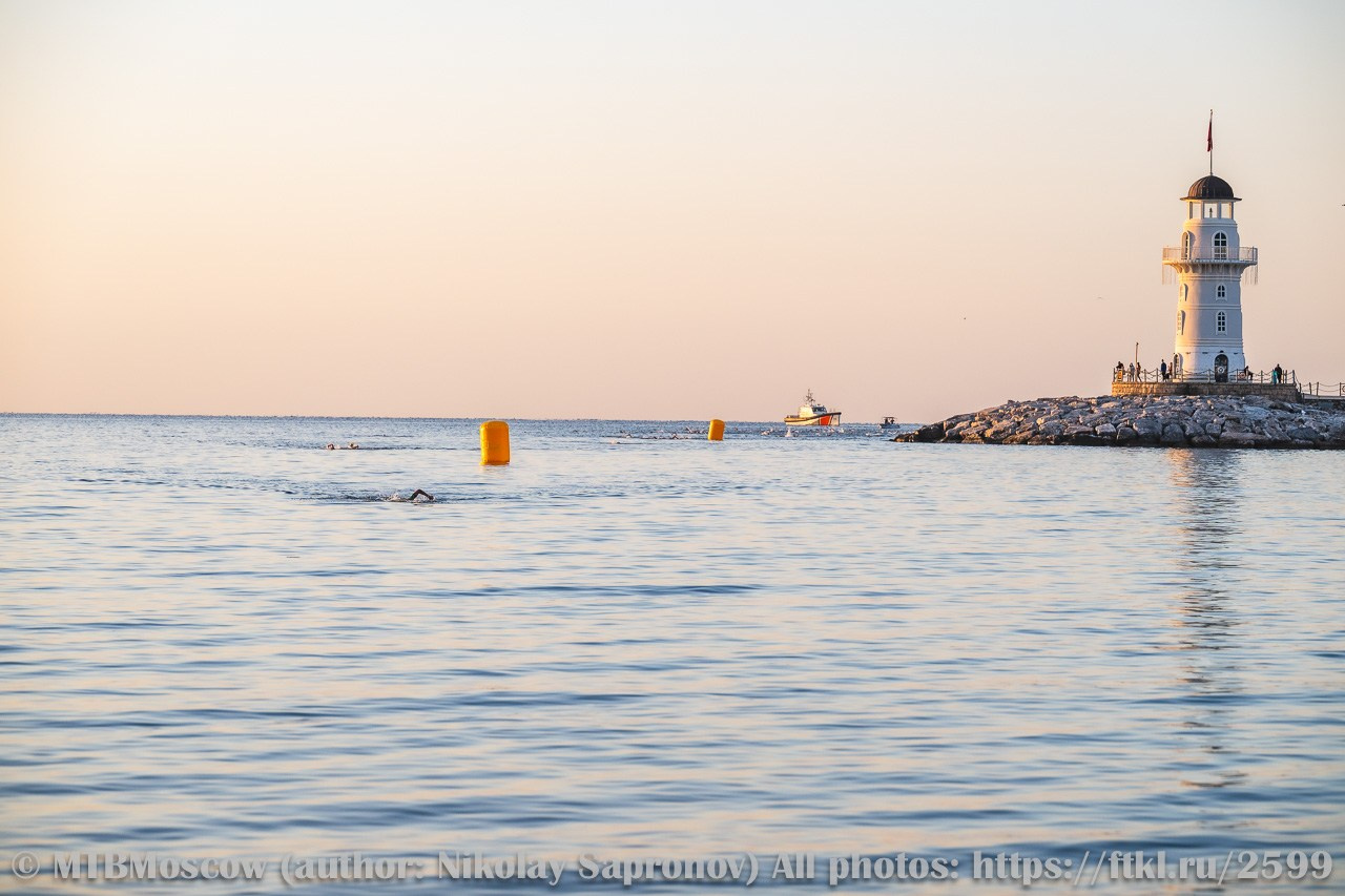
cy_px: 448
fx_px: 4669
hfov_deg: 16.4
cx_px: 672
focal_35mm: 125
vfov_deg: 11.0
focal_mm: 125
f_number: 5
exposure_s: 1/800
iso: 250
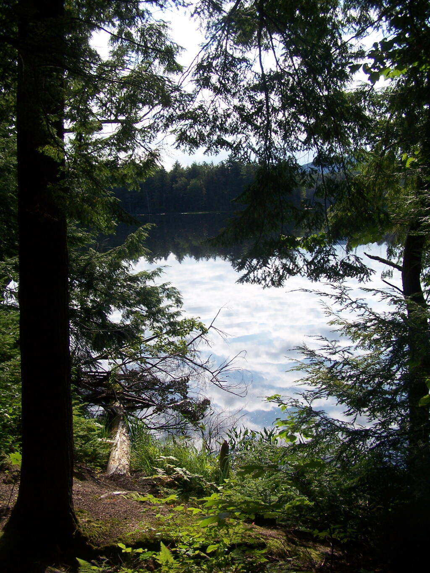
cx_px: 215
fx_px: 629
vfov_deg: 49.0
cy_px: 286
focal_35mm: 38
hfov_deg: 37.7
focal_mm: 6.3
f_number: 4
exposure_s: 1/1000
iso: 100
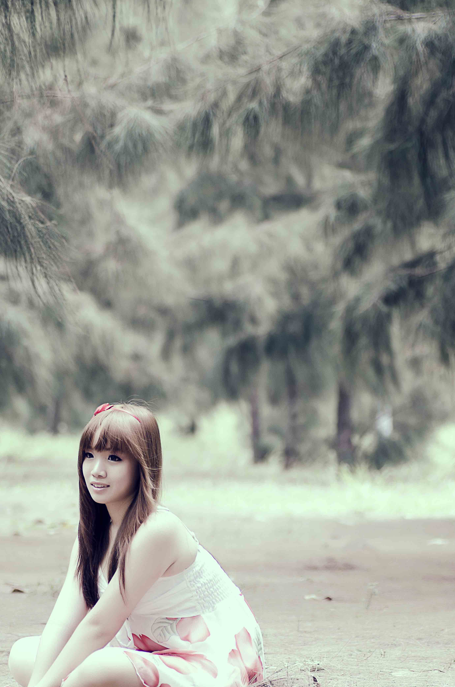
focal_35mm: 160
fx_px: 3047
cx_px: 203
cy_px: 385
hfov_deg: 8.5
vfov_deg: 12.9
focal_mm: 90
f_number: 2.8
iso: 100
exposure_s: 1/200
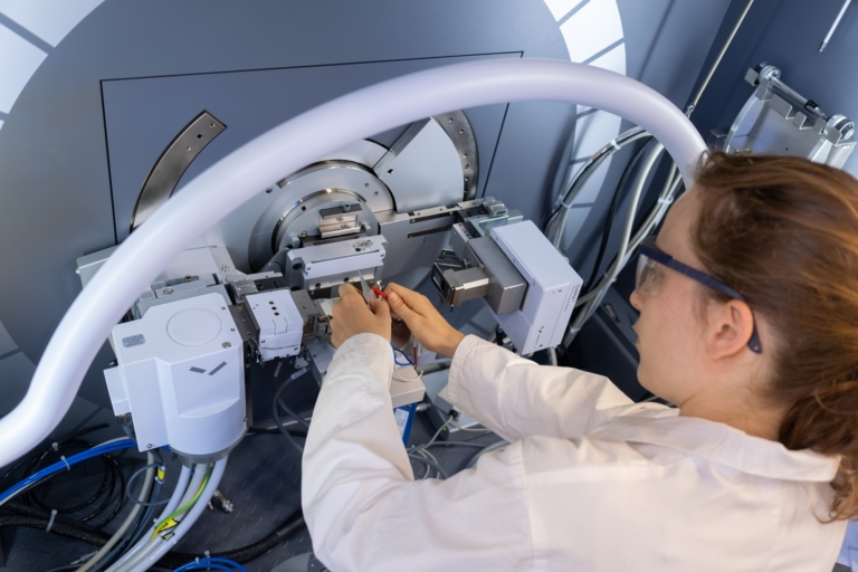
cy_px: 286
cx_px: 429
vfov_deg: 37.9
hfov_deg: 54.4
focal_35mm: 35
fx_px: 834
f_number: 2.8
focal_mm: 23
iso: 320
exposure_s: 1/100
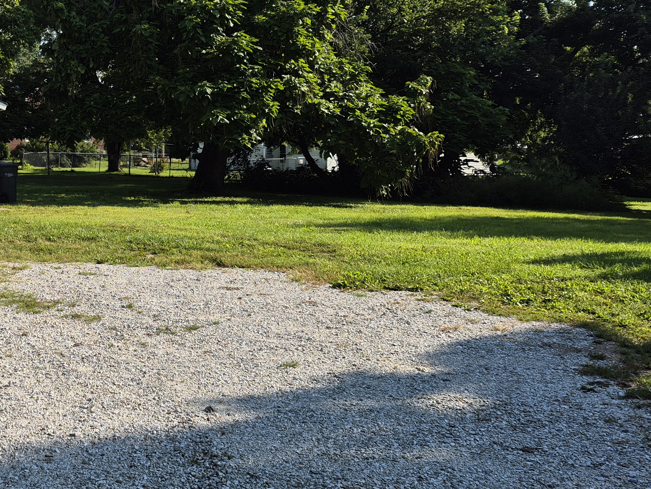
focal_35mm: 45
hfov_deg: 38.3
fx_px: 846
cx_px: 30
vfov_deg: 31.8
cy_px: 146
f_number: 1.8
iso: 25
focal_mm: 5.4
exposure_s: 1/1628
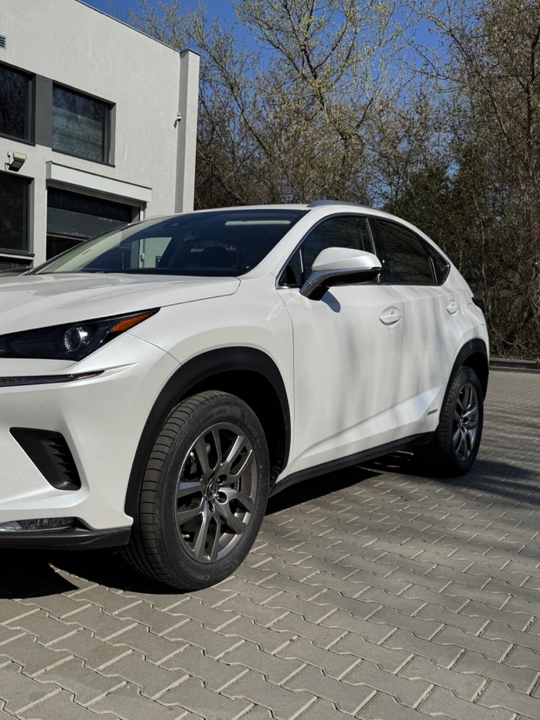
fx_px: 687
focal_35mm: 33
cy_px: 356
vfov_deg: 55.4
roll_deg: -1.4
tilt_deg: -3.6
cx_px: 135
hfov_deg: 41.7
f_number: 1.78
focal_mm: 6.76
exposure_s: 1/10417
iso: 80
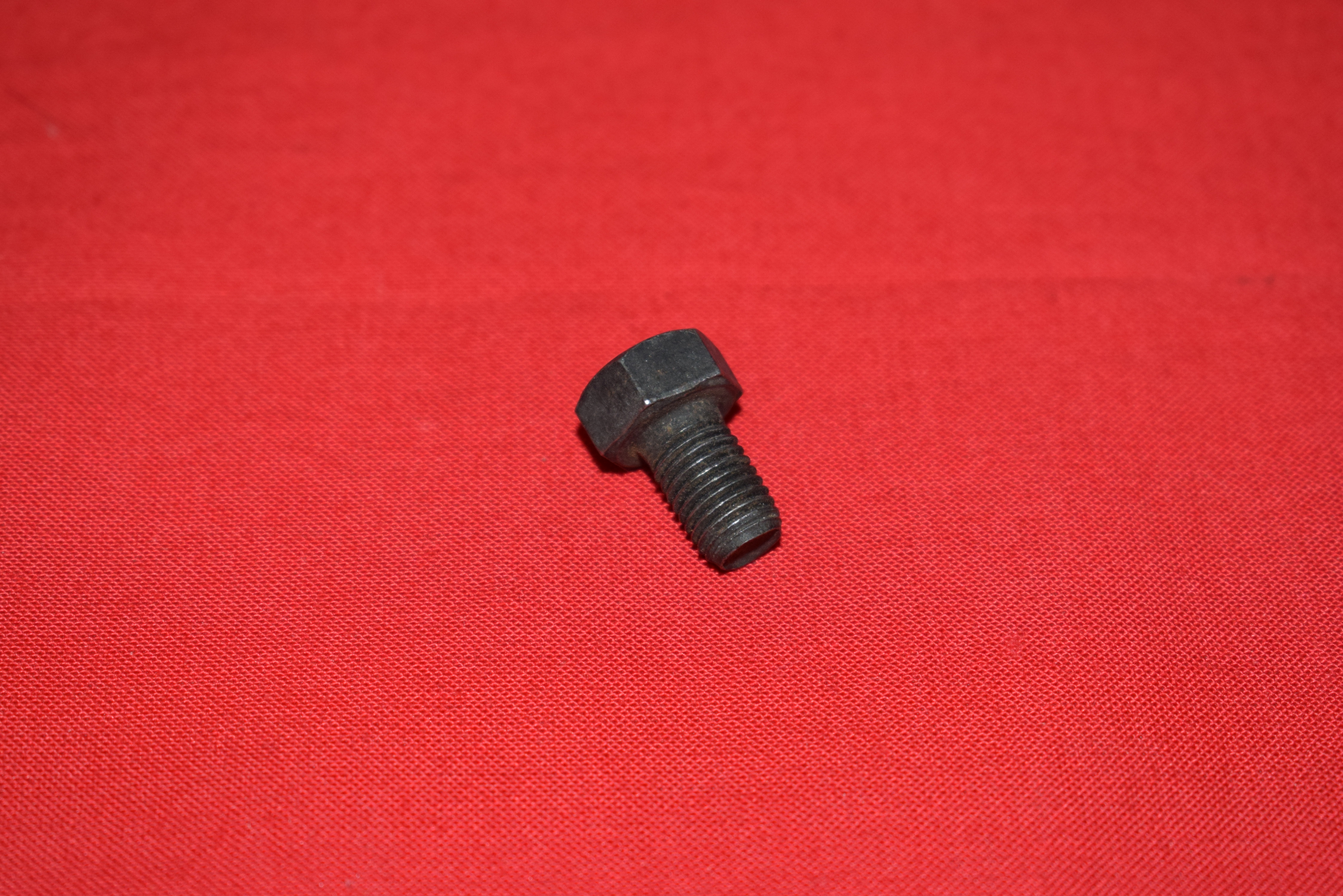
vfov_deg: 16.6
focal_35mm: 82
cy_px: 448
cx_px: 672
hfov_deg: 24.6
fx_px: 3078
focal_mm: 55
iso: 640
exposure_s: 1/125
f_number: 5.6
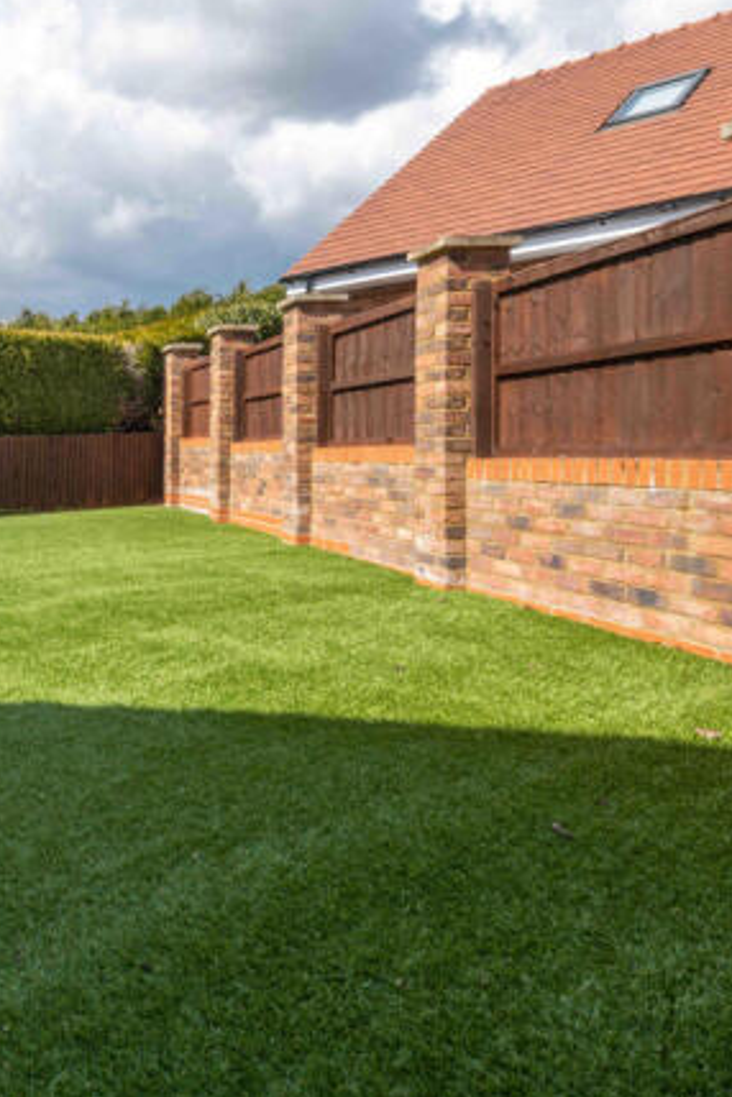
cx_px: 19
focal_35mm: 29
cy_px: 546
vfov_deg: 63.7
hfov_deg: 40.1
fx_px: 884
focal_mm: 19
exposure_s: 1/50
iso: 100
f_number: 18
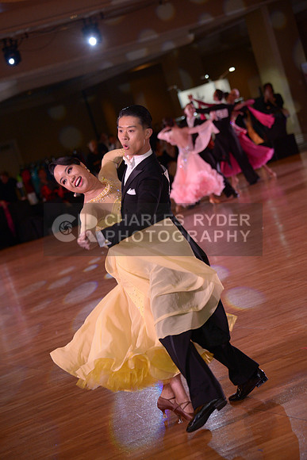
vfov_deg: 17.1
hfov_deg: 11.4
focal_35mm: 120
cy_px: 230
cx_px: 154
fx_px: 1534
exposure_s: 1/200
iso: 1250
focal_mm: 120
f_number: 5
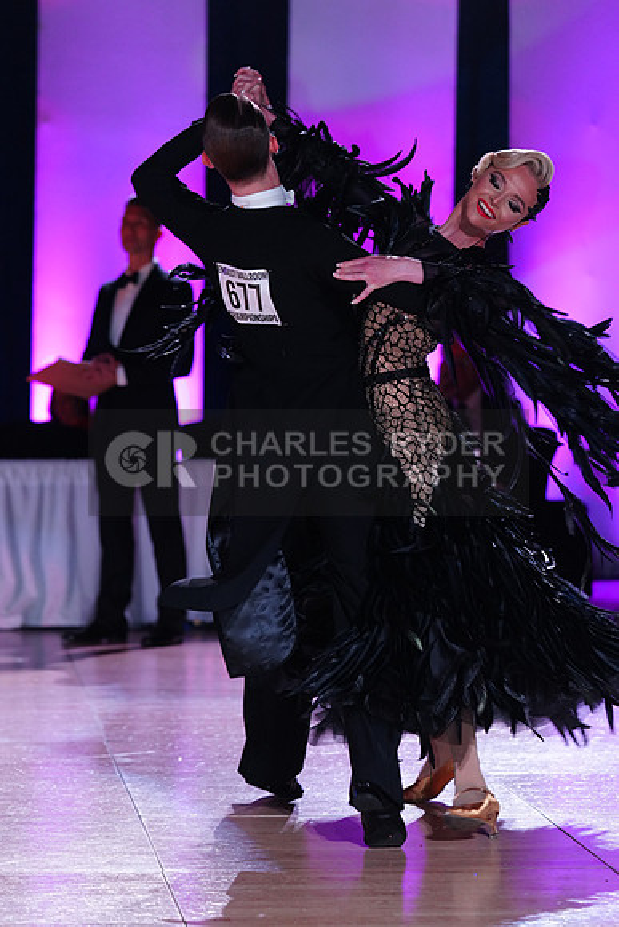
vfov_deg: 14.3
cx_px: 310
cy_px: 464
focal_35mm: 143
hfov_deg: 9.6
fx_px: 3686
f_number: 4
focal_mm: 143
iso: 2500
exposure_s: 1/250
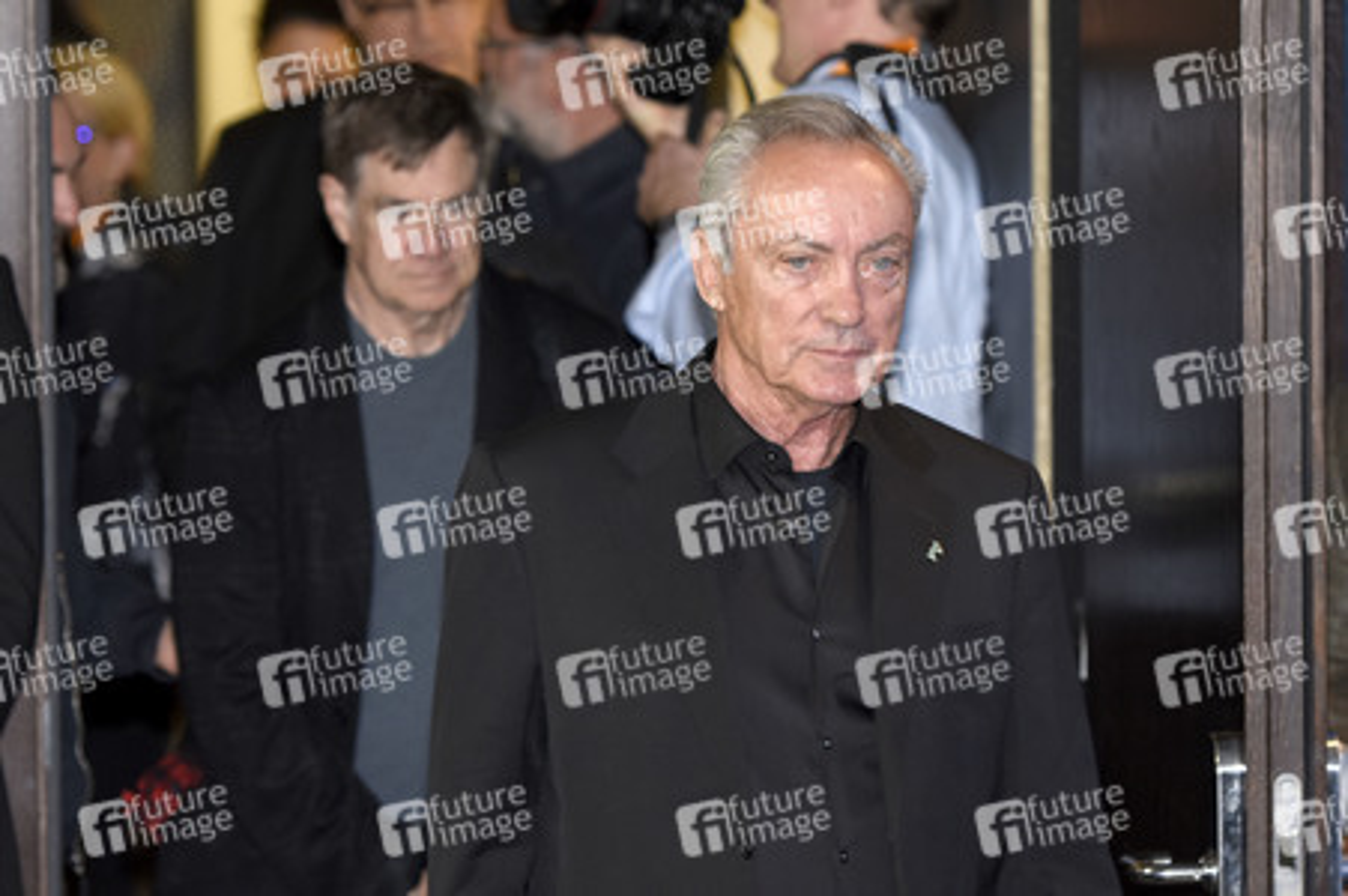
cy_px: 448
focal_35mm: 202
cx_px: 674
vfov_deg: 6.8
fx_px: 7577
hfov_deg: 10.2
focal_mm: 135
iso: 640
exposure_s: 1/400
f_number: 3.5
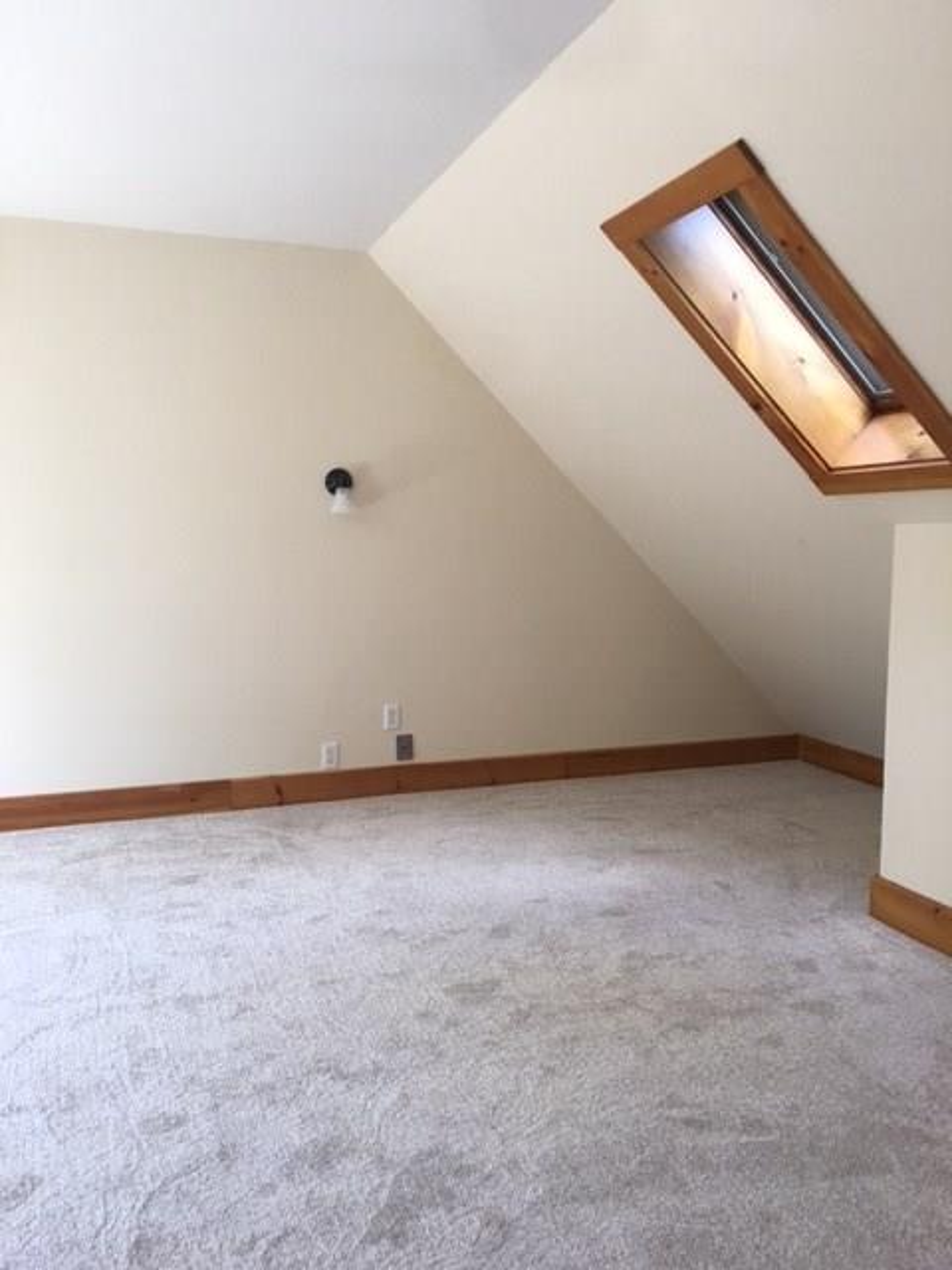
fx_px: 1063
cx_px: 476
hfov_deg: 48.2
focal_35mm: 29
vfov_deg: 61.7
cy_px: 635
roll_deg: -0.1
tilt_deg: -5.2
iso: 40
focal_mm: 4.15
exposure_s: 1/30
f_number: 2.2
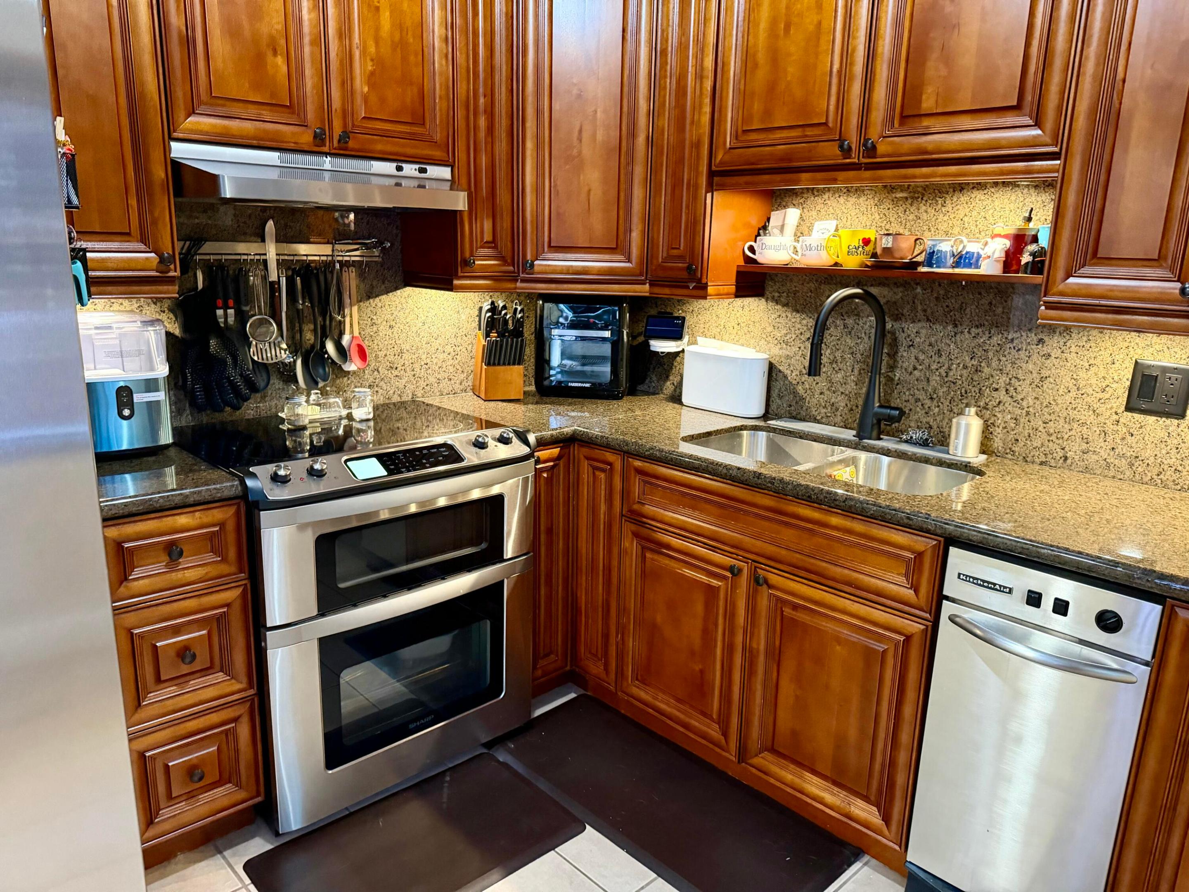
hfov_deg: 71.6
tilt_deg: -14.1
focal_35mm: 24
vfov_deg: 56.8
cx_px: 594
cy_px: 446
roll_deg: -1.4
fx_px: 824
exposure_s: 1/40
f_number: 1.78
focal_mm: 6.76
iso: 800
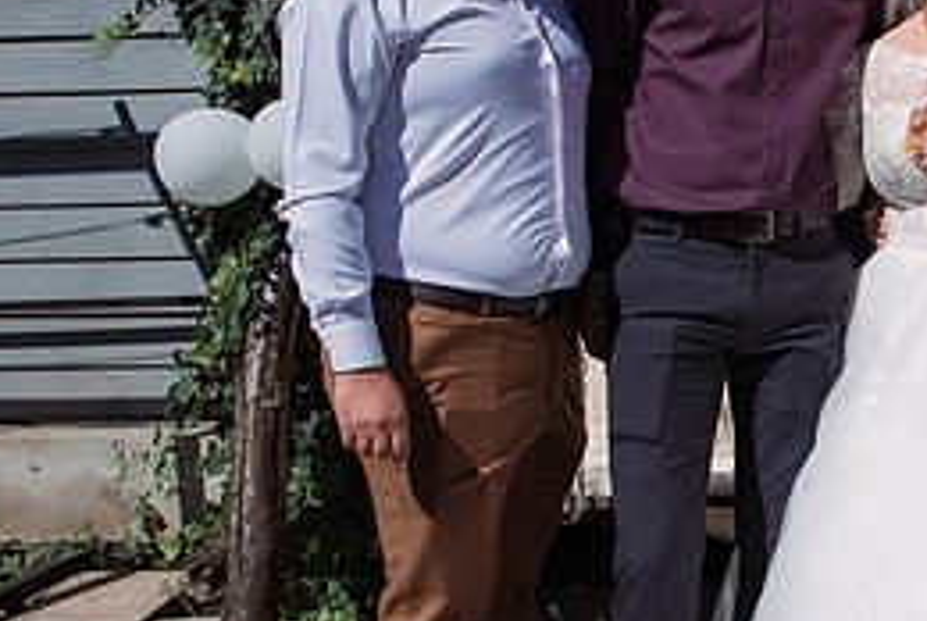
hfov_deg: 31.9
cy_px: 298
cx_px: 990
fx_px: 1444
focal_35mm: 56
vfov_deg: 24.3
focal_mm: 24
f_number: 5.6
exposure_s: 1/1600
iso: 250
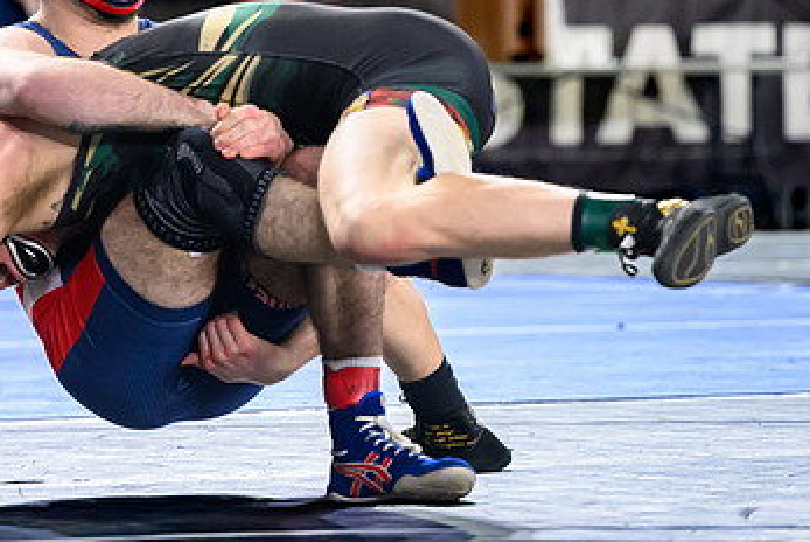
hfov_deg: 7.0
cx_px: 303
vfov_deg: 4.7
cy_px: 121
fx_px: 6598
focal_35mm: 293
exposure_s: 1/800
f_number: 2.8
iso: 3200
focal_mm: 110
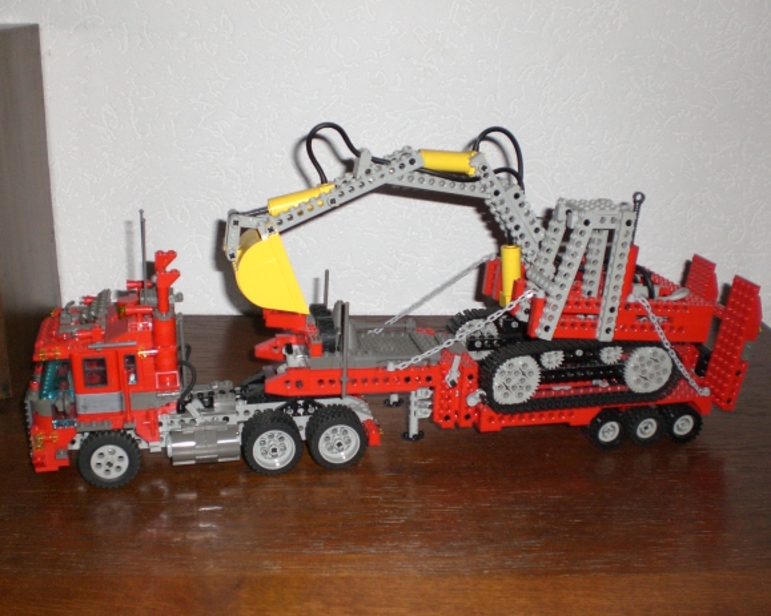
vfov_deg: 36.5
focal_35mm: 41
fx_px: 935
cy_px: 314
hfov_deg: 44.8
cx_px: 376
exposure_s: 1/60
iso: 200
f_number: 3.1
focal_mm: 6.3
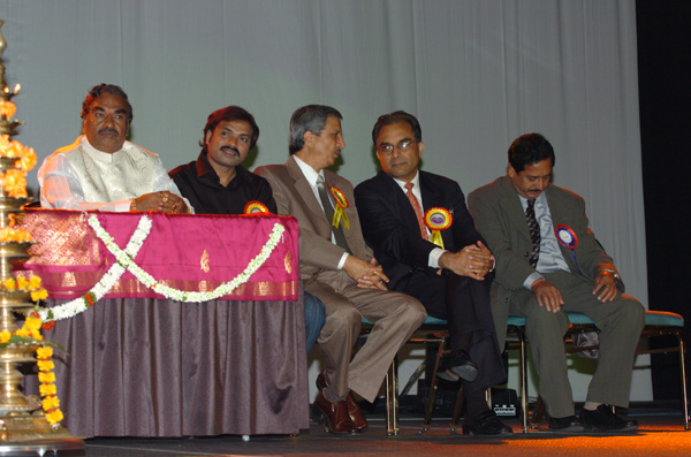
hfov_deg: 16.7
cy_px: 228
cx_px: 346
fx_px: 2355
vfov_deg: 11.1
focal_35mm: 123
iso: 400
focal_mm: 82
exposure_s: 1/200
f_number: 5.6
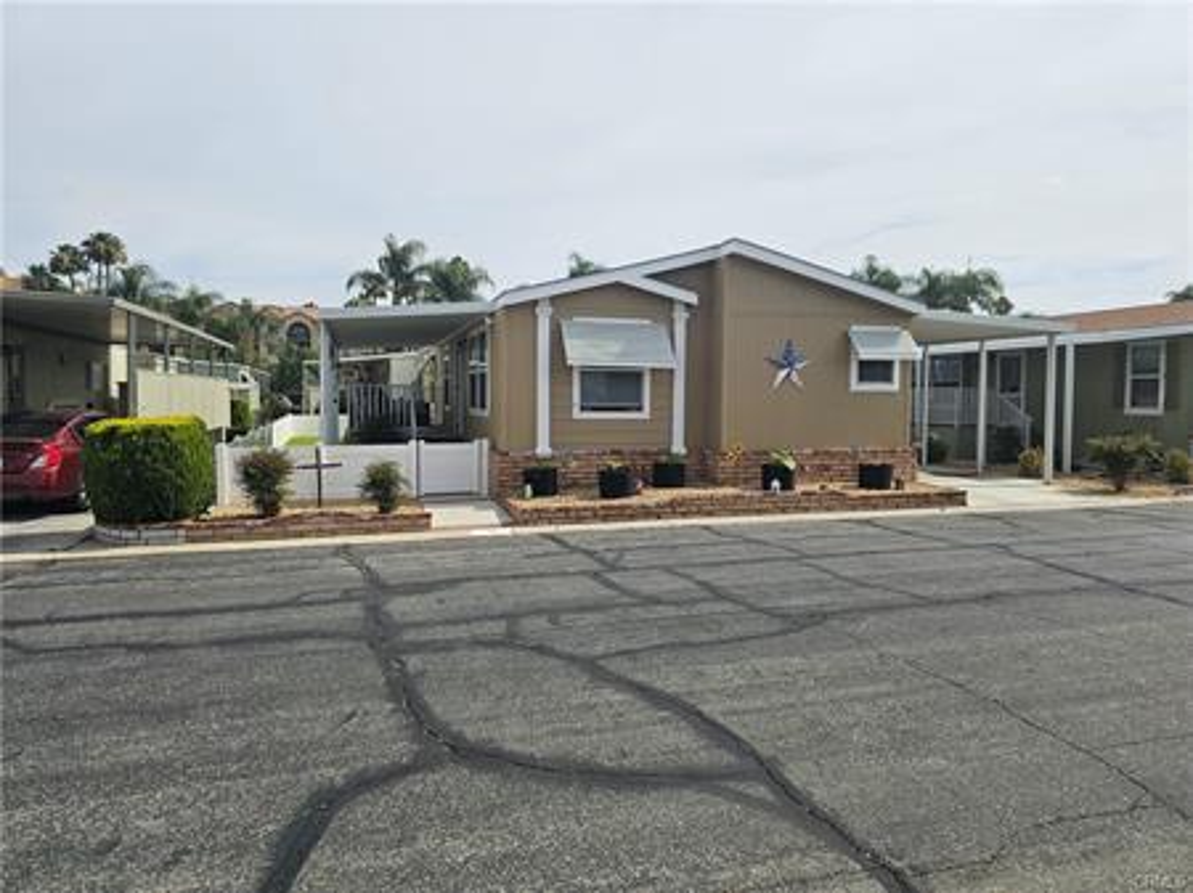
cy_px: 446
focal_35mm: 23
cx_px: 596
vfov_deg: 58.8
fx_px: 792
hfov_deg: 74.0
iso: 10
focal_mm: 6.3
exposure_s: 1/1262
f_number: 1.7
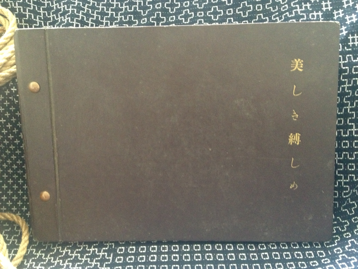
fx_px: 362
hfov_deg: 52.6
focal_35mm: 35
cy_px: 134
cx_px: 179
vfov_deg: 40.7
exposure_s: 1/15
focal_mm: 4.28
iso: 500
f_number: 2.4
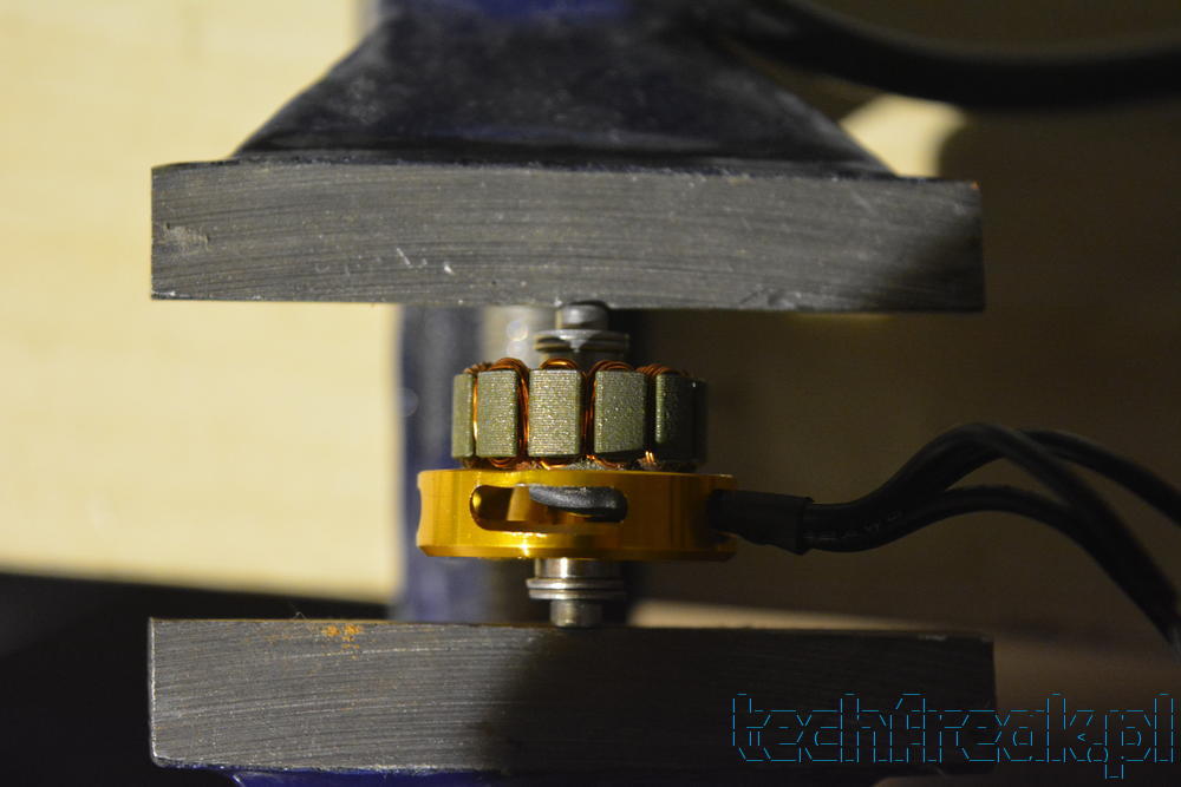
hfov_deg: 24.6
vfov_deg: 16.6
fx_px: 2707
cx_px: 590
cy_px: 394
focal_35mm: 82
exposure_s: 1/30
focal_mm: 55
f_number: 5.6
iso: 2800
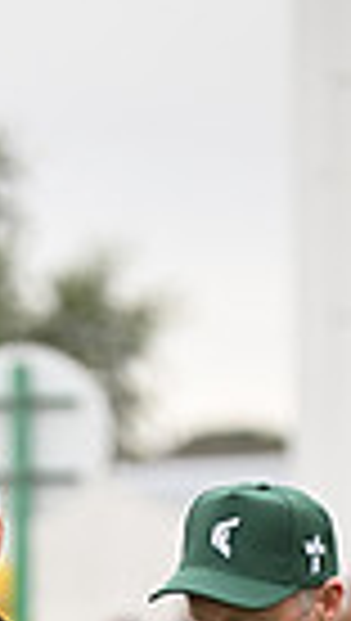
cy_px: 954
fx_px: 9018
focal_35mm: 547
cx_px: -68
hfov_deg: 2.2
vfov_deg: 3.9
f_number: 2.8
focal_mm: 160
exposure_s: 1/1250
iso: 1250
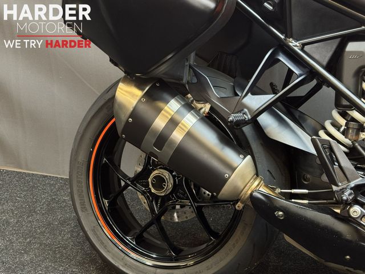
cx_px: 182
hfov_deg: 39.7
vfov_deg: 30.3
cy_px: 137
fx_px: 506
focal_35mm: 48
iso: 200
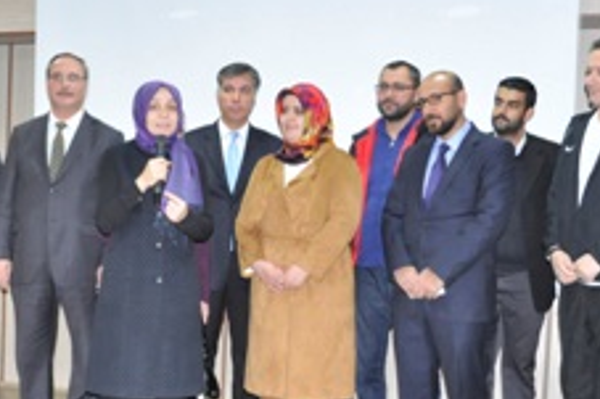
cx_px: 241
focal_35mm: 65
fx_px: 1083
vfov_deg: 20.8
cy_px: 252
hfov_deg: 30.9
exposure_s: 1/100
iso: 1600
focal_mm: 22
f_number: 5
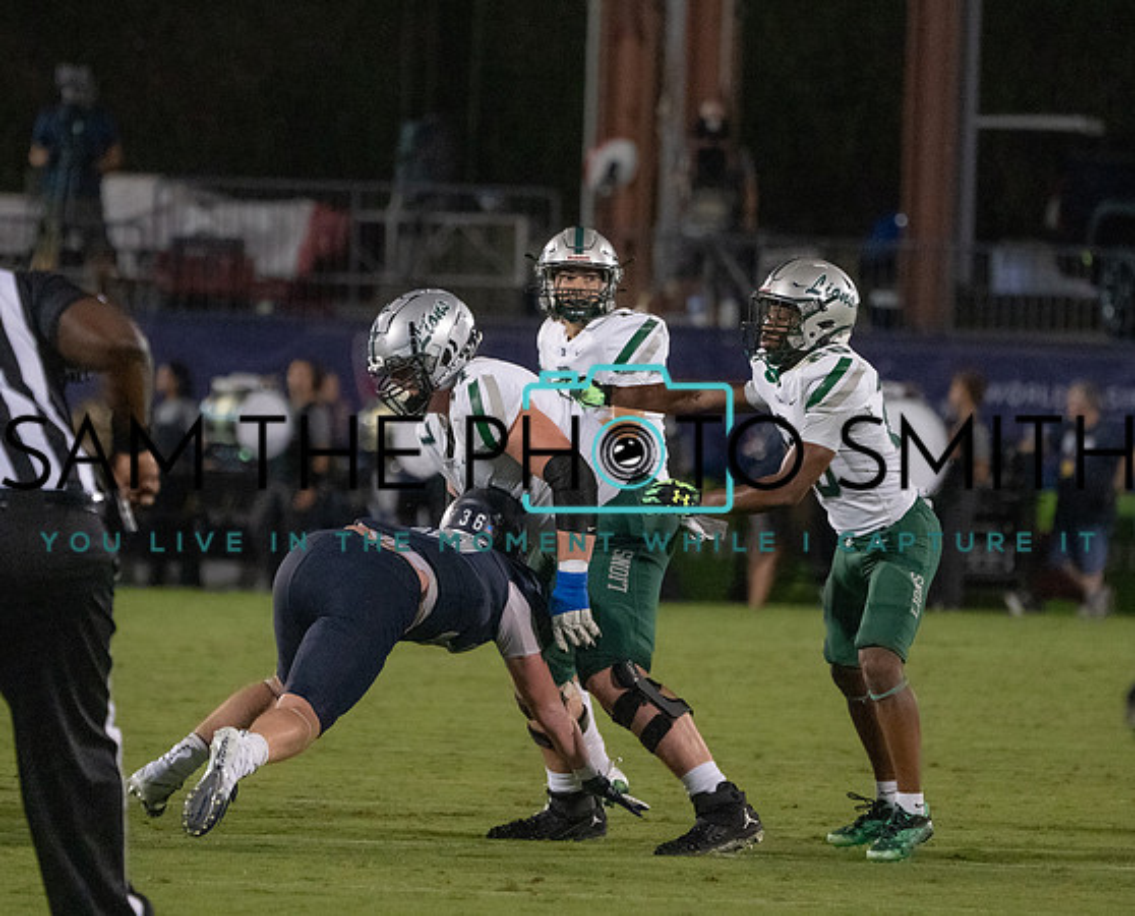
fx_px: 17222
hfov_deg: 3.8
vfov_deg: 3.0
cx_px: 543
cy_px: 451
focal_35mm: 511
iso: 10000
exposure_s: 1/1000
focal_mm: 348
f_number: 5.6
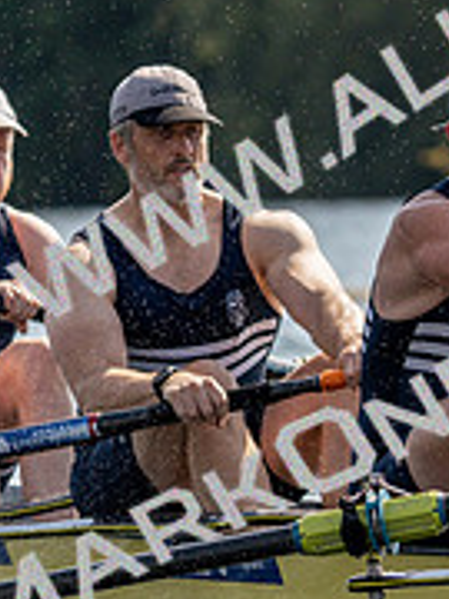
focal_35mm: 733
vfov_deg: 2.7
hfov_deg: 2.0
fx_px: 12677
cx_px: 419
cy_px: 328
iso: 200
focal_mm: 236
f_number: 5.6
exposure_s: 1/1600
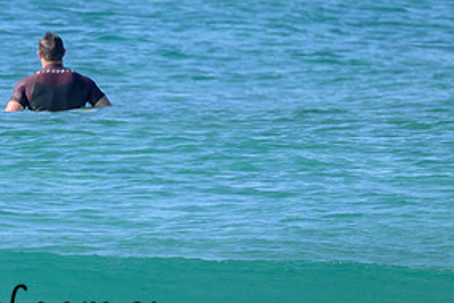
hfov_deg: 1.1
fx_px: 24716
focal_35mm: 1960
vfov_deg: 0.7
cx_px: -20
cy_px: 279
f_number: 11
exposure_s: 1/1250
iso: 1100
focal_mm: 800
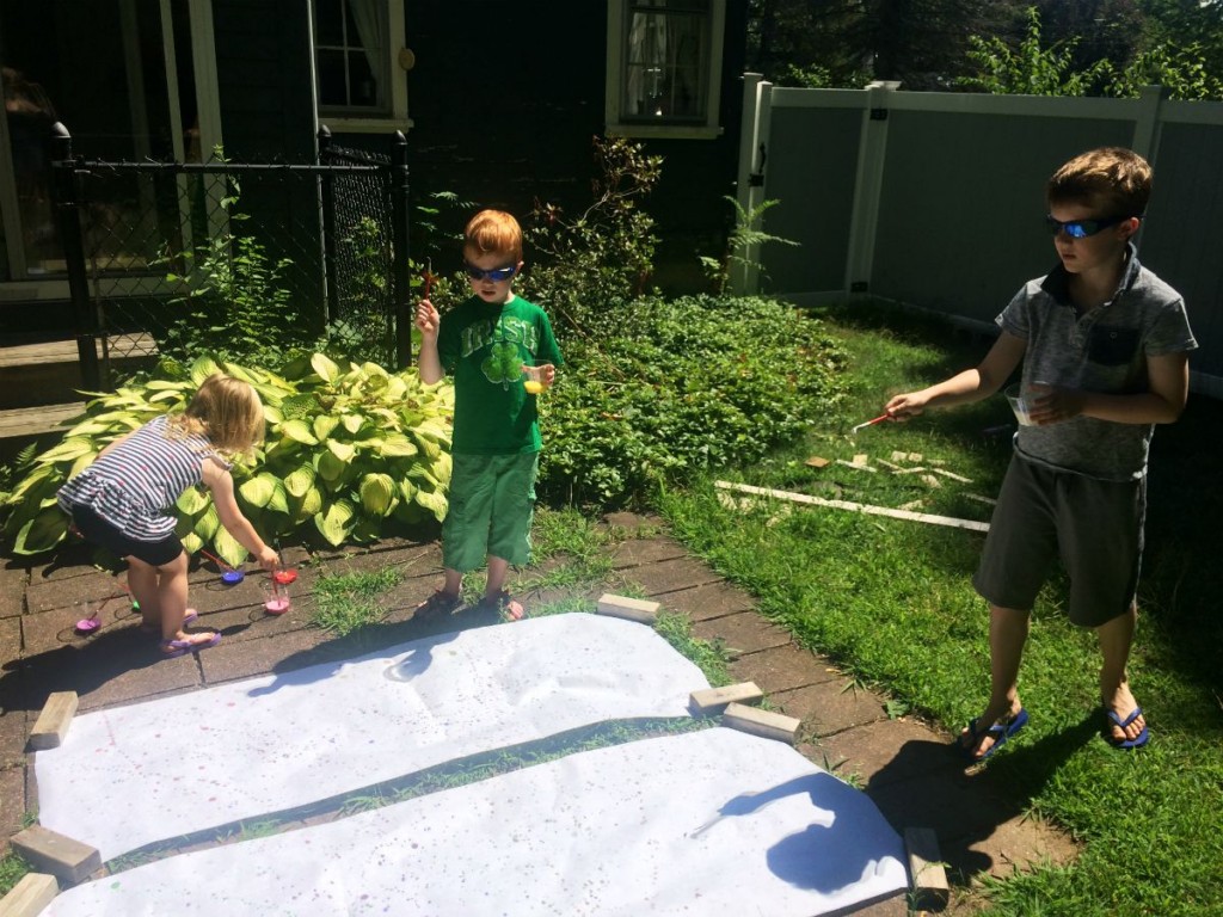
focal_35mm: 29
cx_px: 612
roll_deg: -1.0
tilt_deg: -19.5
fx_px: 1025
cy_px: 458
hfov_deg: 61.7
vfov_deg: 48.2
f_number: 2.2
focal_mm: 4.15
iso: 32
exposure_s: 1/2283
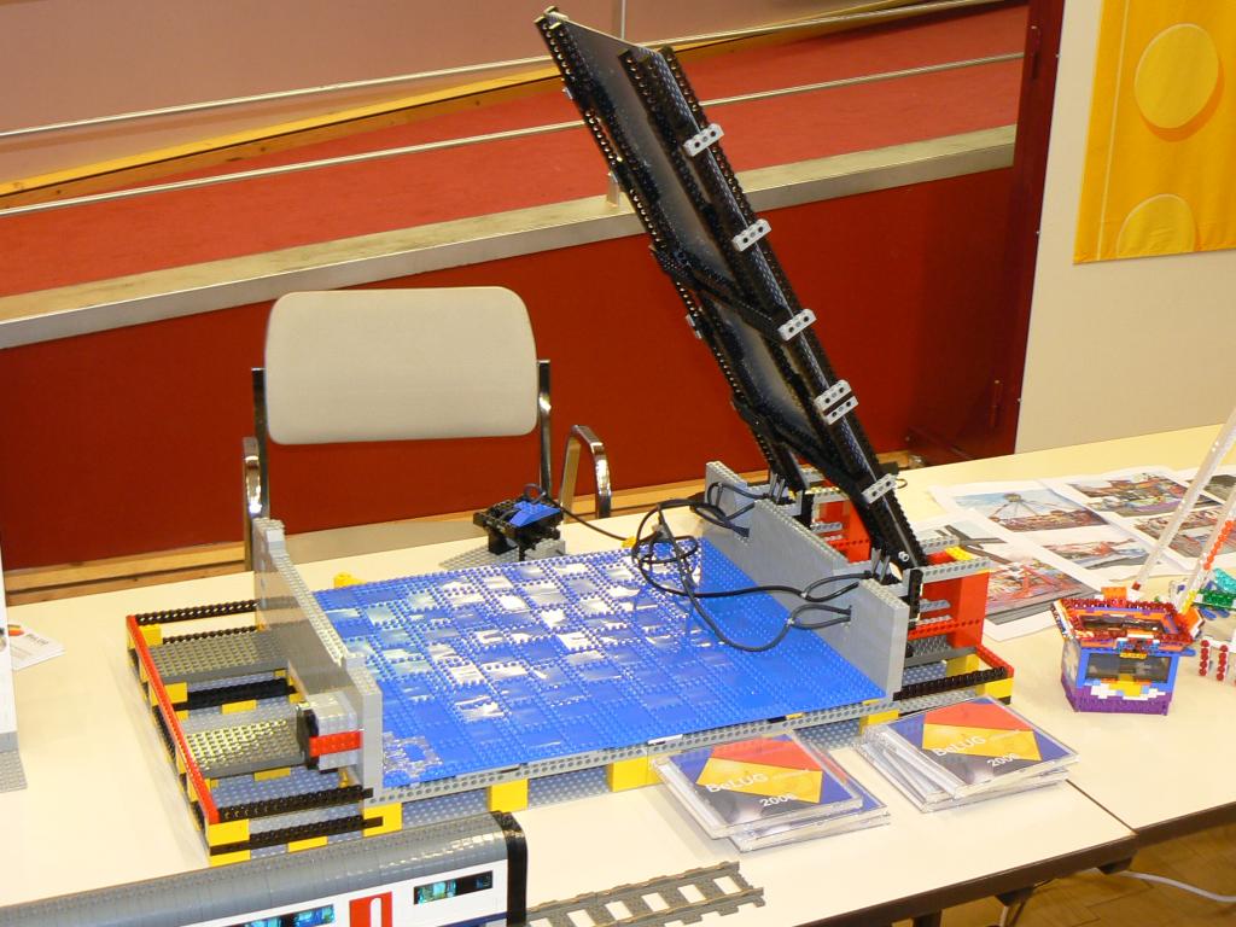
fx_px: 1821
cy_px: 464
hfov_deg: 37.5
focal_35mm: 51
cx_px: 618
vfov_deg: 28.6
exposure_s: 1/10
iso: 100
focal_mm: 7
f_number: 2.8
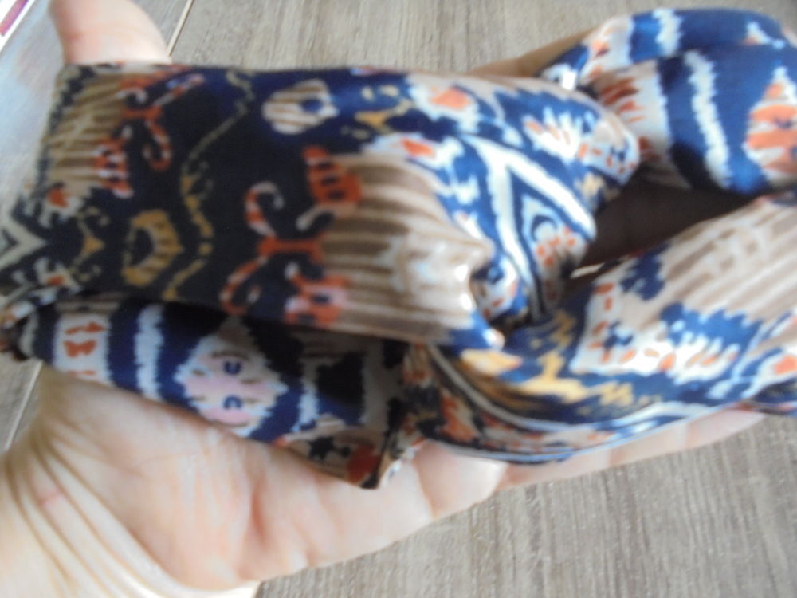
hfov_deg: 67.3
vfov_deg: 53.1
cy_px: 299
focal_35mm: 26
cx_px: 398
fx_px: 599
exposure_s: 1/20
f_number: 3.5
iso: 400
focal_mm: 4.6
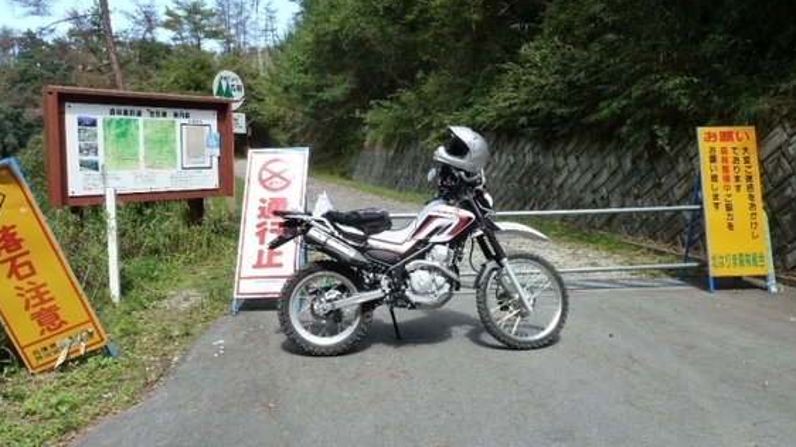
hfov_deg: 62.6
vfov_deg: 37.8
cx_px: 382
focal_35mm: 31
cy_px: 221
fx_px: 654
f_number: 4
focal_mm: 4.1
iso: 125
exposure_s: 1/200
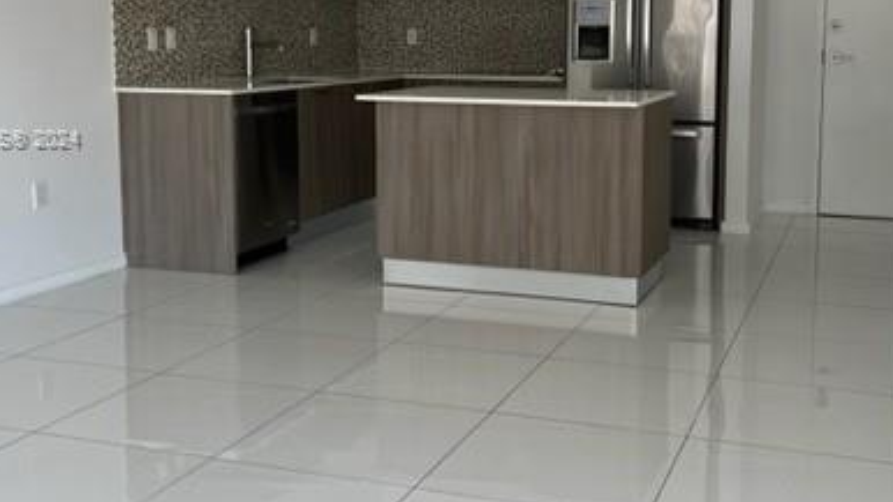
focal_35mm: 47
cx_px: 500
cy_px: 141
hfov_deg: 43.6
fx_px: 1113
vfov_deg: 25.2
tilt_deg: -6.3
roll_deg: +0.6
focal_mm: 5.7
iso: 64
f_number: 1.5
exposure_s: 1/121
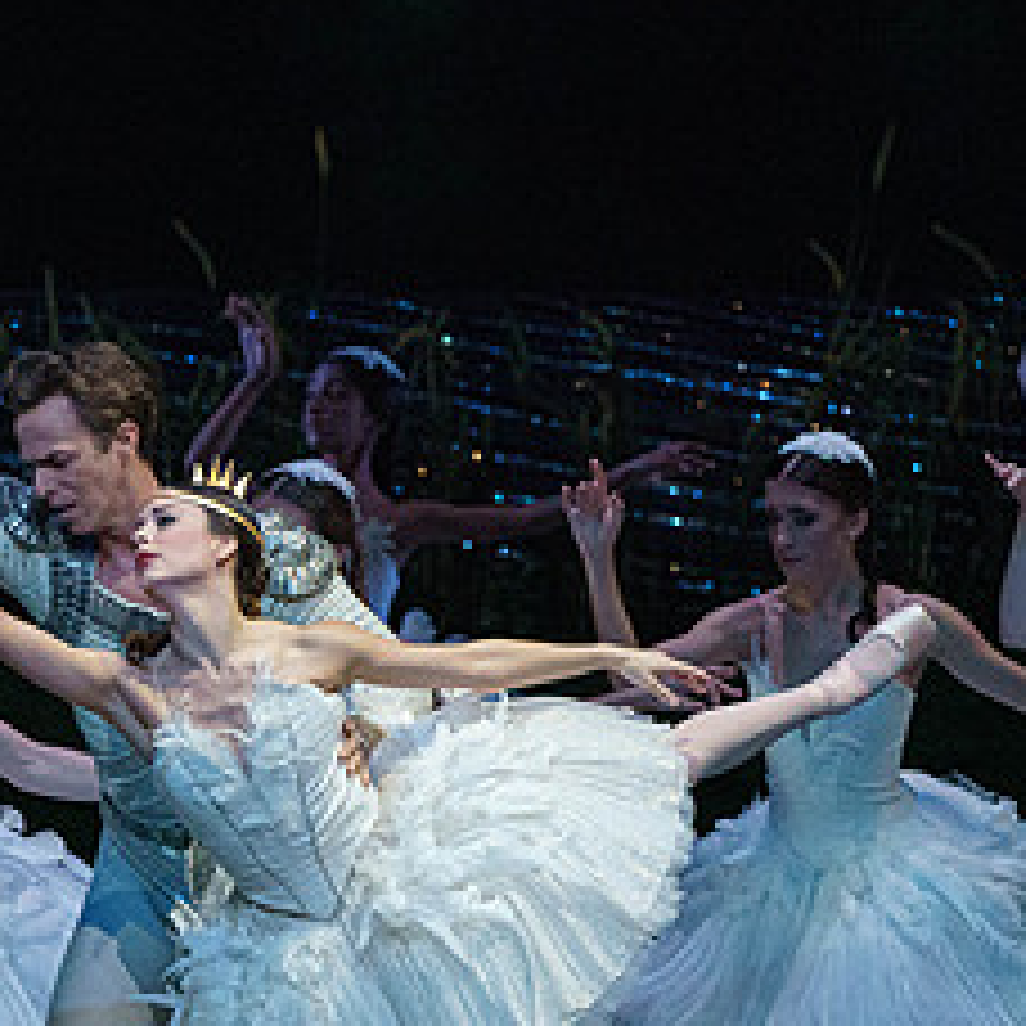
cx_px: -4
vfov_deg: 2.5
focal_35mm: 714
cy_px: 744
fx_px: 23943
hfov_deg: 2.5
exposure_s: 1/250
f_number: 5.6
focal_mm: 330
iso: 8000
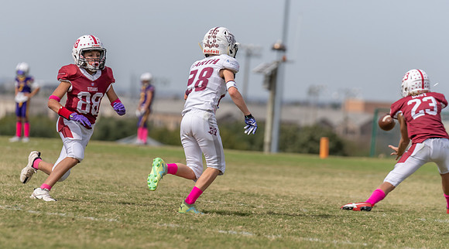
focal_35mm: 271
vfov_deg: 4.4
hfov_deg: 8.0
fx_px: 3217
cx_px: 198
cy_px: 136
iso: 100
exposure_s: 1/1600
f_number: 3.5
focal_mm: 200
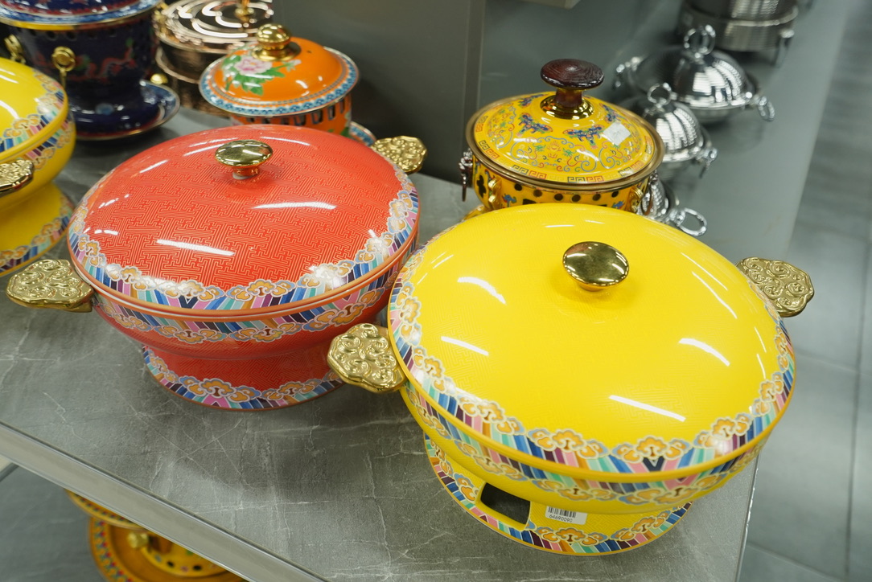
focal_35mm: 31
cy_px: 291
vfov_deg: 42.4
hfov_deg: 60.3
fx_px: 751
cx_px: 436
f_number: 4
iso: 2000
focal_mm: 31
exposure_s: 1/100
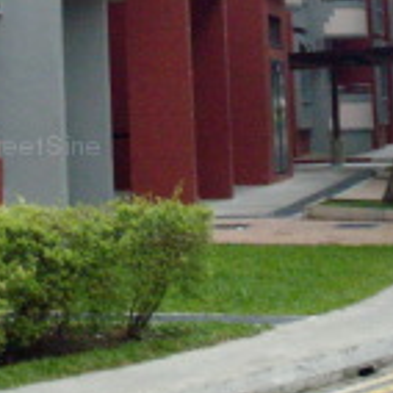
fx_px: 1631
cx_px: 147
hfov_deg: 13.7
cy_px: -127
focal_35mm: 127
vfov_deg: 13.2
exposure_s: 1/50
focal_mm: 6.2
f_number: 2.8
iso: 325
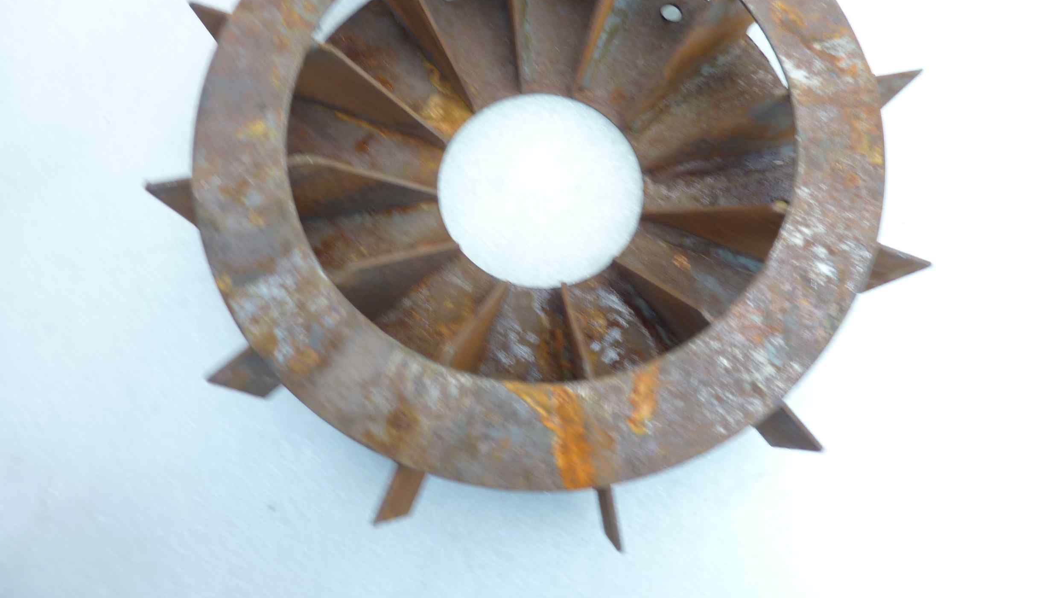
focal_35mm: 28
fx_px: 789
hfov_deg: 67.9
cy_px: 196
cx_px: 540
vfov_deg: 40.9
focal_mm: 4.1
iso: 80
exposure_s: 1/8
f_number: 3.3
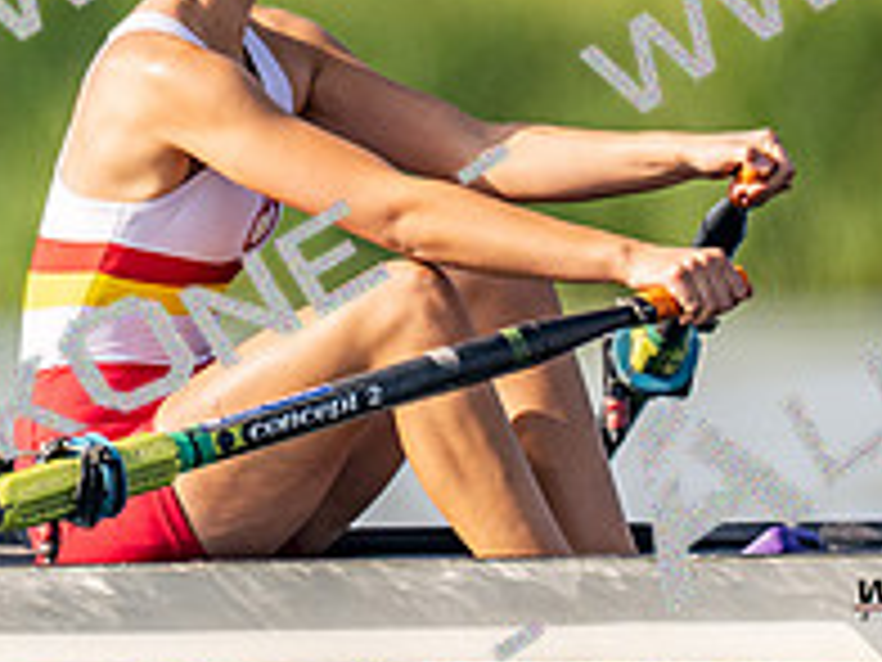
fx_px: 65177
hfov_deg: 0.8
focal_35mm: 2558
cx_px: 252
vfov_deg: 0.6
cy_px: 189
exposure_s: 1/2500
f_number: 4
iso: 180
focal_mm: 600
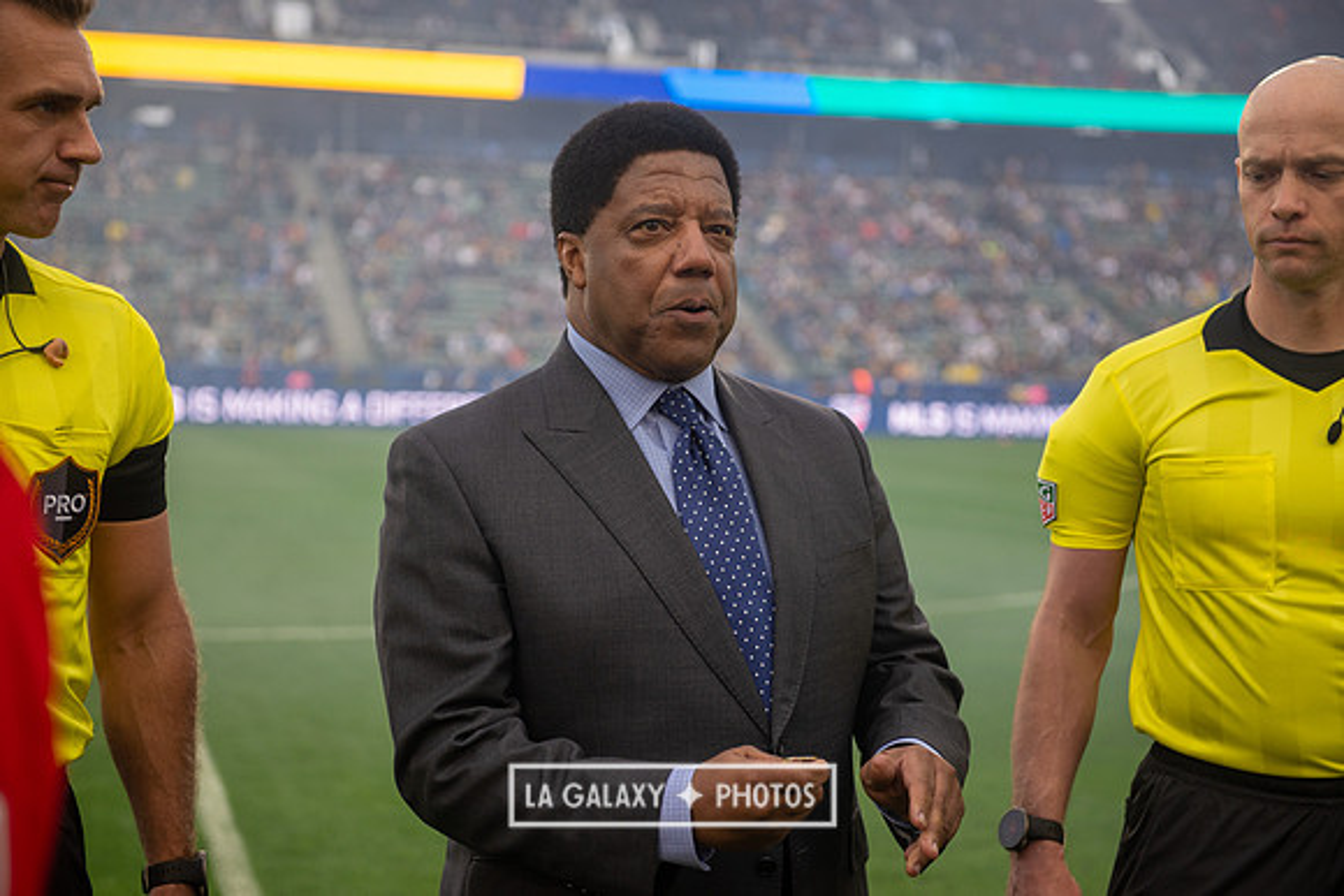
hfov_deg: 30.5
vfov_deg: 20.6
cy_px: 448
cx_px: 672
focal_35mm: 66
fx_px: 2464
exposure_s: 1/640
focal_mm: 66
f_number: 3.5
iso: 500
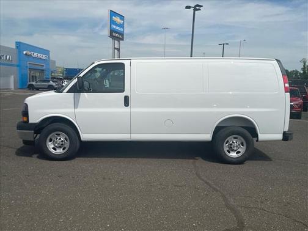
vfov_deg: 53.1
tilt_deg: -7.7
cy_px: 116
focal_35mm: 26
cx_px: 154
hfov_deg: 67.3
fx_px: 231
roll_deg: -2.2
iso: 32
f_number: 1.6
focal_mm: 4.2
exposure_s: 1/5814
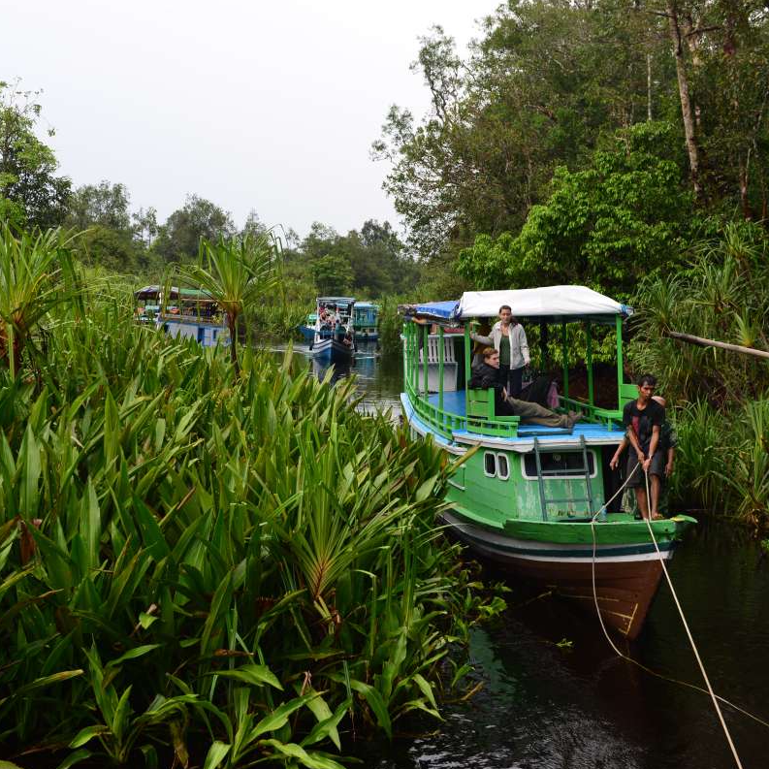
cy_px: 385
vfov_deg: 37.6
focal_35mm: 45
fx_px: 1131
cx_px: 297
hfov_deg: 37.4
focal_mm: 35
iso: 100
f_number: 5
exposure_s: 1/125
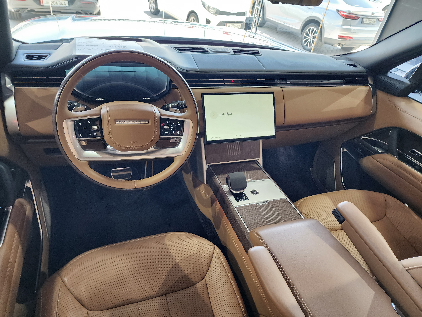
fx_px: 280
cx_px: 211
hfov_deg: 73.9
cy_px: 158
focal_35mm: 23
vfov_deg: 58.9
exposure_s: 1/100
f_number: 1.8
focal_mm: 6.4
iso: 200
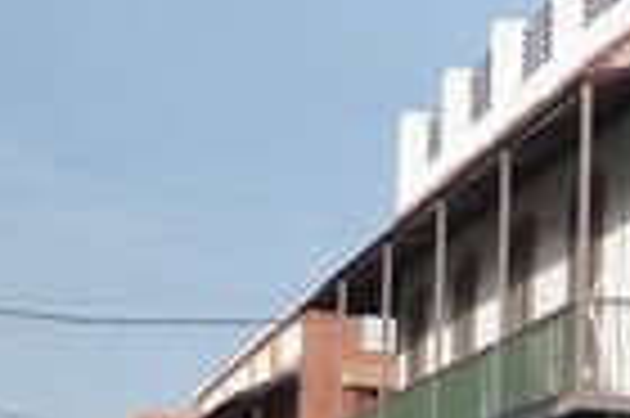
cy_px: 553
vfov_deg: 8.4
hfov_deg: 10.7
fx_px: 2814
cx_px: 1566
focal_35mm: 161
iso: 125
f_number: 3.4
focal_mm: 4.7
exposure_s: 1/1000
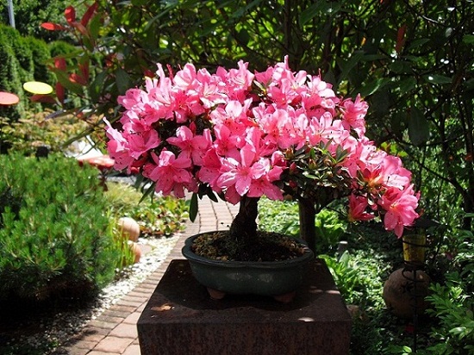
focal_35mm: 36
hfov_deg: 51.4
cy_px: 178
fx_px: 493
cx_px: 237
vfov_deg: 39.6
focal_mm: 6.3
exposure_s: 1/100
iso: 100
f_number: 7.8
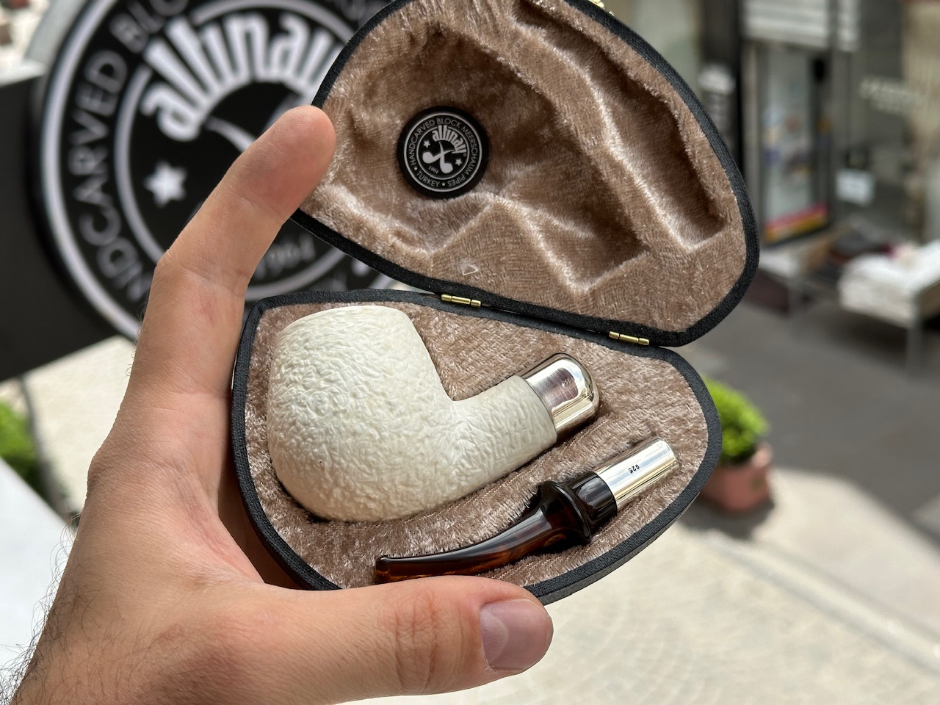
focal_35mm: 48
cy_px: 352
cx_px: 470
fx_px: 1303
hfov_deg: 39.7
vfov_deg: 30.3
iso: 64
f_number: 1.78
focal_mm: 6.86
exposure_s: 1/2203
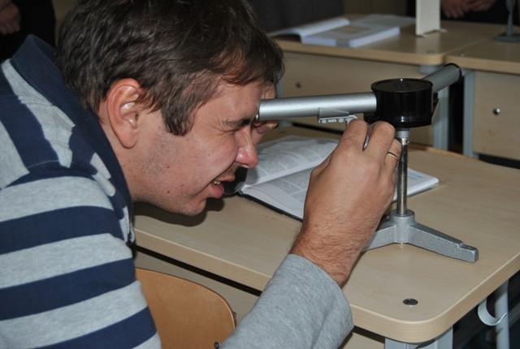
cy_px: 174
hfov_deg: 35.0
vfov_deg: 23.9
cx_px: 260
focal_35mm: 57
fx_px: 825
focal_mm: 38
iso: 200
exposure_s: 1/60
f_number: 4.8
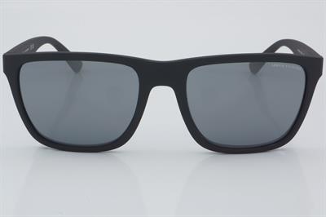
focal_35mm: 82
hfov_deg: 24.6
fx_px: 746
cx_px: 163
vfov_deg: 16.5
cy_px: 108
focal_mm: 55
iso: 100
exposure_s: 1/4
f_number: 32
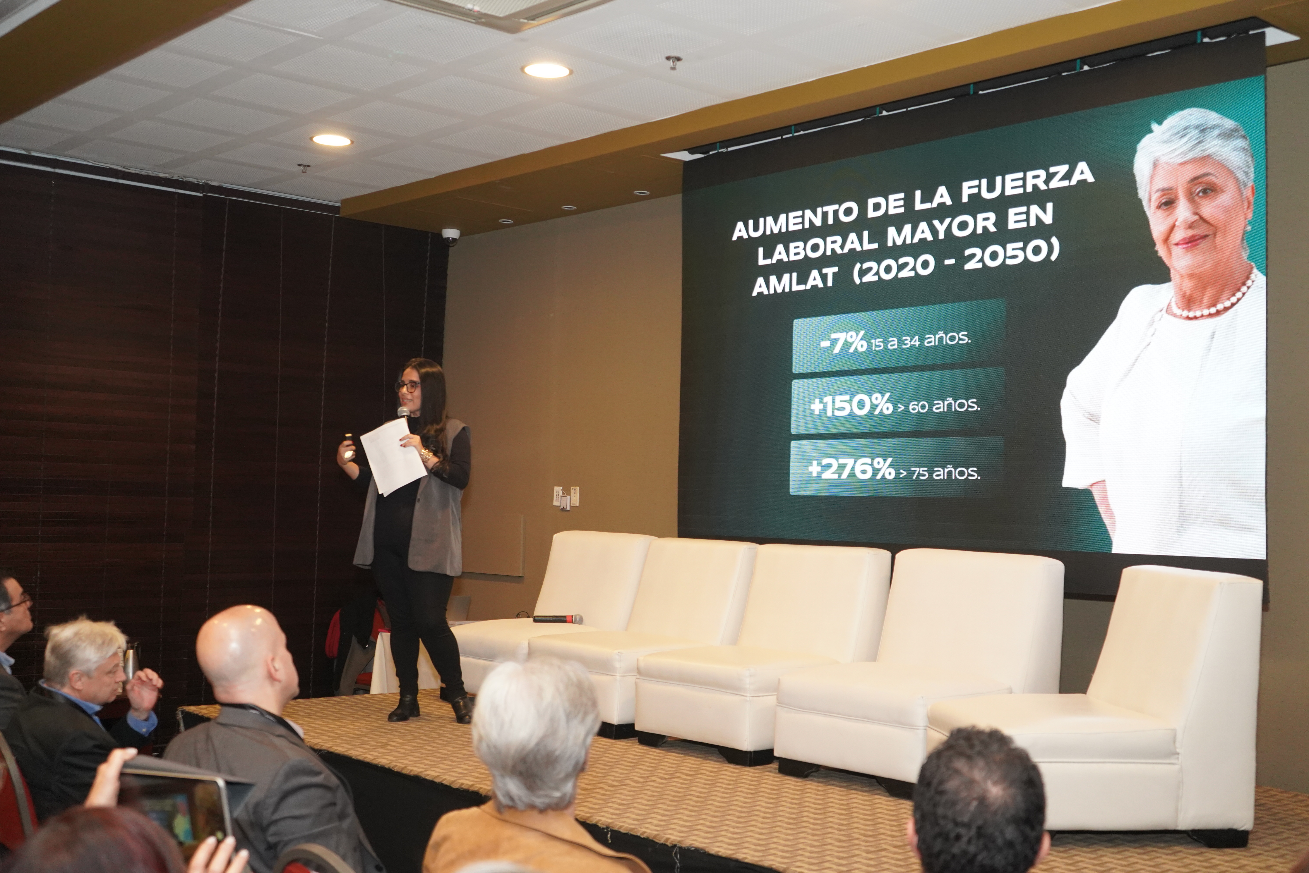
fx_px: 1454
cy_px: 436
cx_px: 654
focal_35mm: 40
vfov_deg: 33.4
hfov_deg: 48.5
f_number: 4
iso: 3200
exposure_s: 1/160
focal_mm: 40
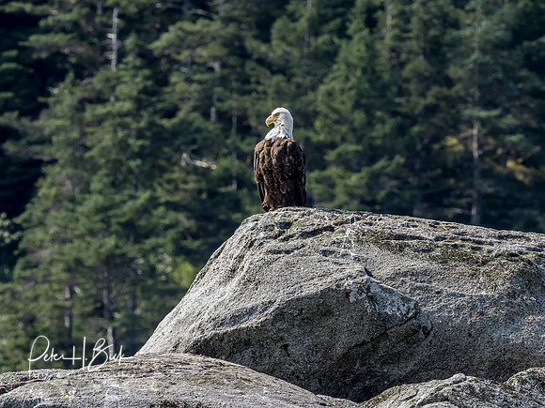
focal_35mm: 858
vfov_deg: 1.7
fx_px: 13516
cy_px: 117
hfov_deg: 2.3
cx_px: 317
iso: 400
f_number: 8
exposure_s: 1/320
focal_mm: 300
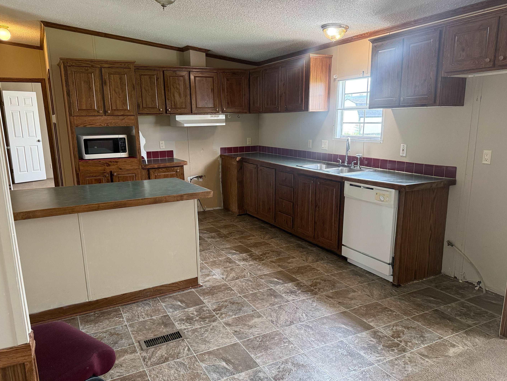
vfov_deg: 53.0
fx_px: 381
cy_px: 203
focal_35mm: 26
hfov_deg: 67.3
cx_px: 253
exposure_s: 1/120
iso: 320
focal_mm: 6.76
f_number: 1.78
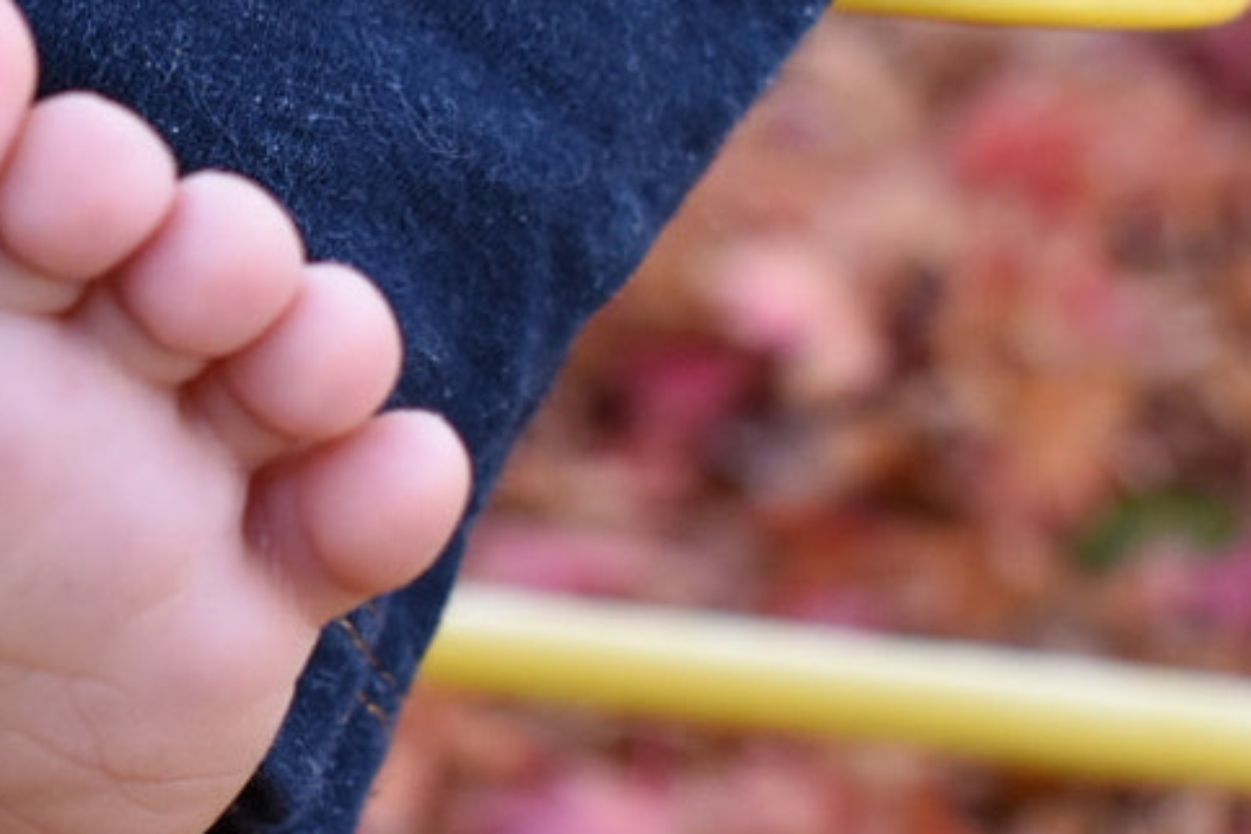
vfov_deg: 8.6
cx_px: -536
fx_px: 5525
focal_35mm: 159
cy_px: 701
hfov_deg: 12.4
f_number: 5.6
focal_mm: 32
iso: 400
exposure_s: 1/200
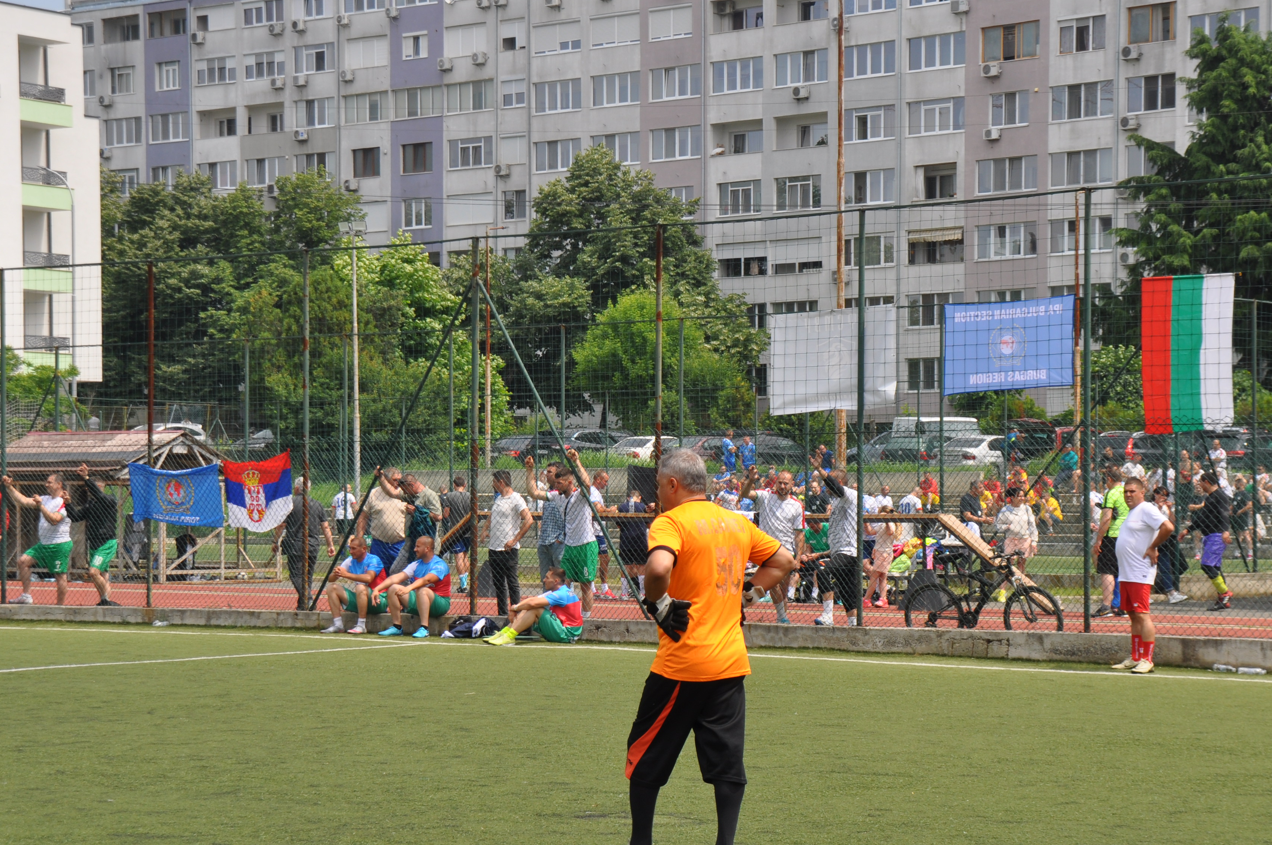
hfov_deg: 22.4
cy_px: 484
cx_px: 712
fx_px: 3211
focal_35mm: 91
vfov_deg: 15.0
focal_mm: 48
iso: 200
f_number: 9
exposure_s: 1/320
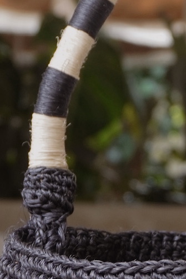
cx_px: 142
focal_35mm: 220
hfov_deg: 6.2
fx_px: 1706
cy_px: 295
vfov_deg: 9.3
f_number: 7.1
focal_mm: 32
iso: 500
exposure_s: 1/50
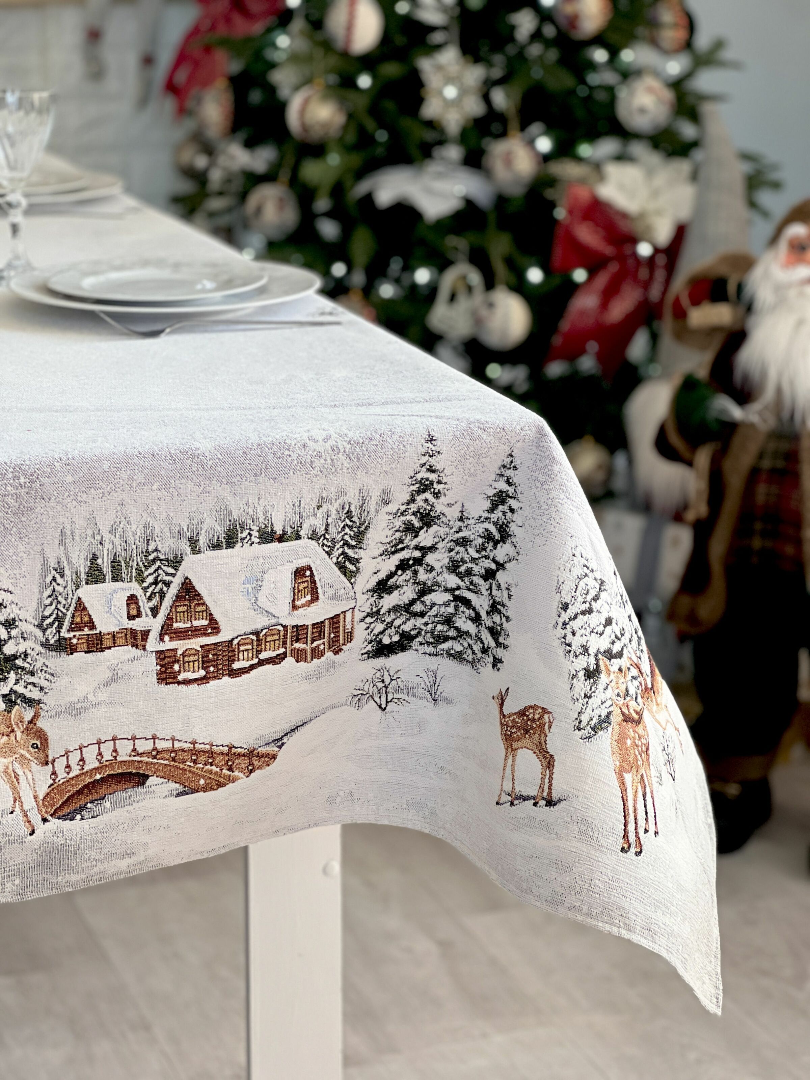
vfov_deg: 25.3
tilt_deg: -14.3
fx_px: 2402
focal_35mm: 77
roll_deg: +0.5
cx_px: 405
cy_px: 540
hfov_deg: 19.1
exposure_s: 1/100
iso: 125
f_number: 2.8
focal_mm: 9
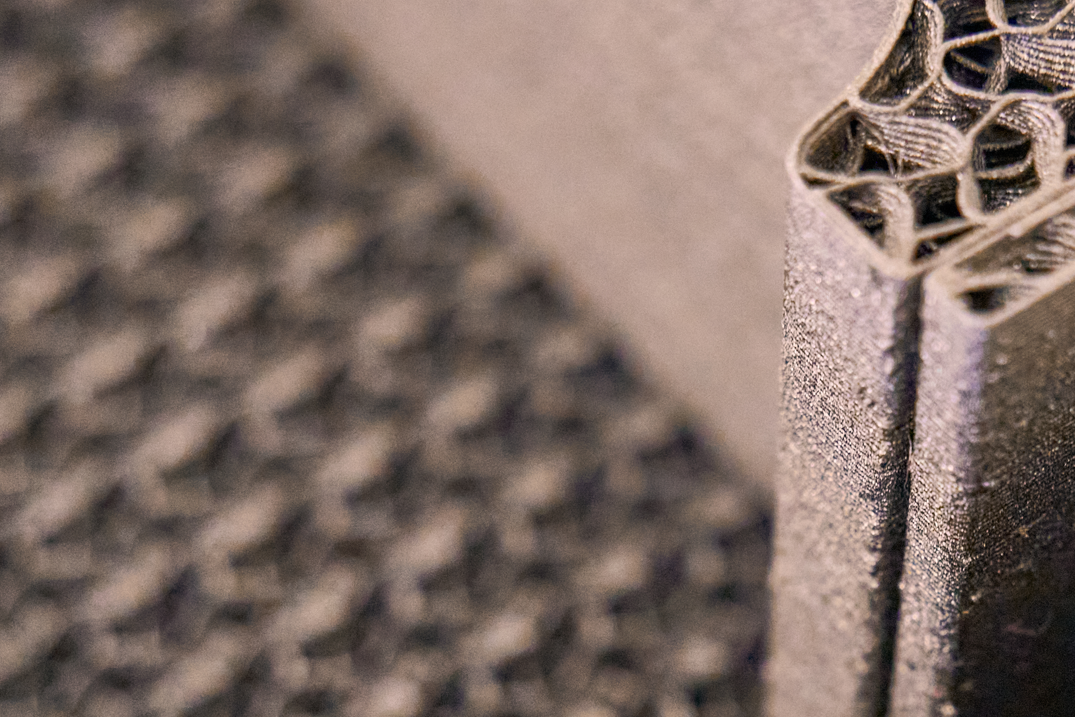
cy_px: 614
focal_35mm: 105
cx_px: 799
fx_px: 3135
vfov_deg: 13.0
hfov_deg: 19.3
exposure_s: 1/125
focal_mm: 36.7
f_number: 2.8
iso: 10000
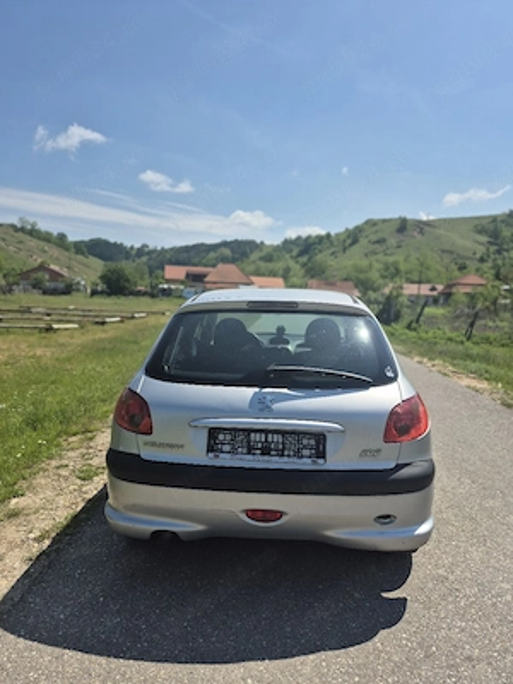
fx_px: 454
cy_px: 342
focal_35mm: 23
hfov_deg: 58.9
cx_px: 256
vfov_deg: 73.9
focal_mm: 5.4
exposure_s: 1/3333
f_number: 1.8
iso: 25
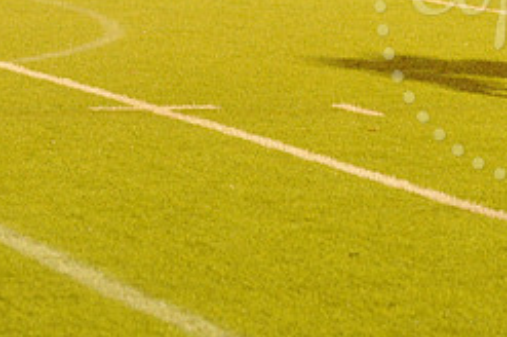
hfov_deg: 7.3
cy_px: -6
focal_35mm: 282
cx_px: 571
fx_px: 3966
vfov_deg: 4.9
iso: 6400
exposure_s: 1/200
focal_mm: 120
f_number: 5.6
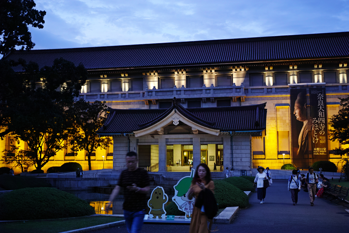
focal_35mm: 45
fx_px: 436
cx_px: 174
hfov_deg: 43.6
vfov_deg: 29.9
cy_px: 116
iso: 400
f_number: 2.8
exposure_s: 1/15
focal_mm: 30
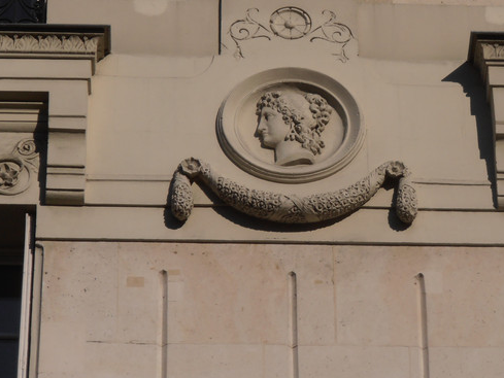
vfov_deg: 5.7
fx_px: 3772
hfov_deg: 7.6
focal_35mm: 259
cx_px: 301
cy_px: 157
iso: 80
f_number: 5.8
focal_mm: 35.05
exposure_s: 1/1600
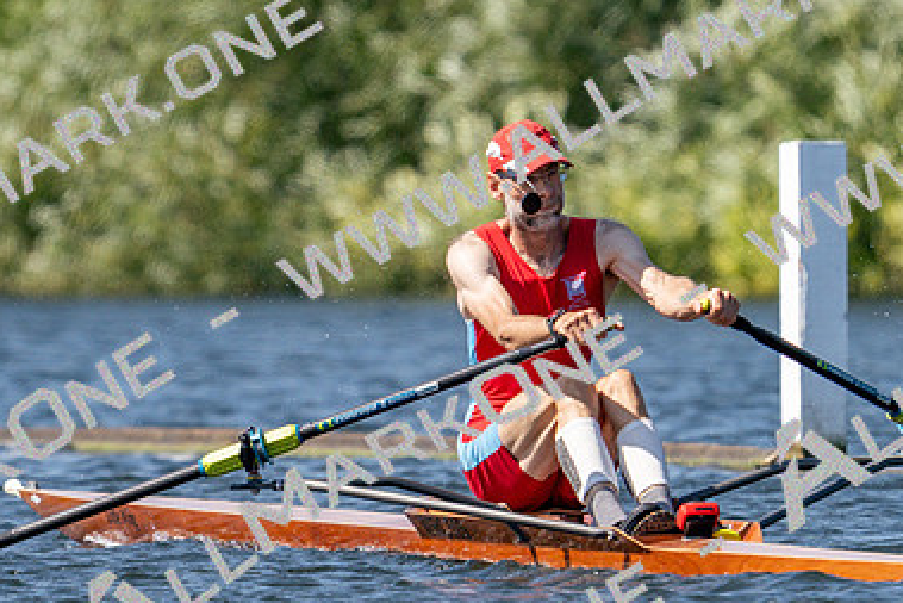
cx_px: 572
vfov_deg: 1.3
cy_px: 306
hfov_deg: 2.0
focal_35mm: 1037
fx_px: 26020
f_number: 6.3
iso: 320
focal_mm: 452
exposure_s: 1/2000
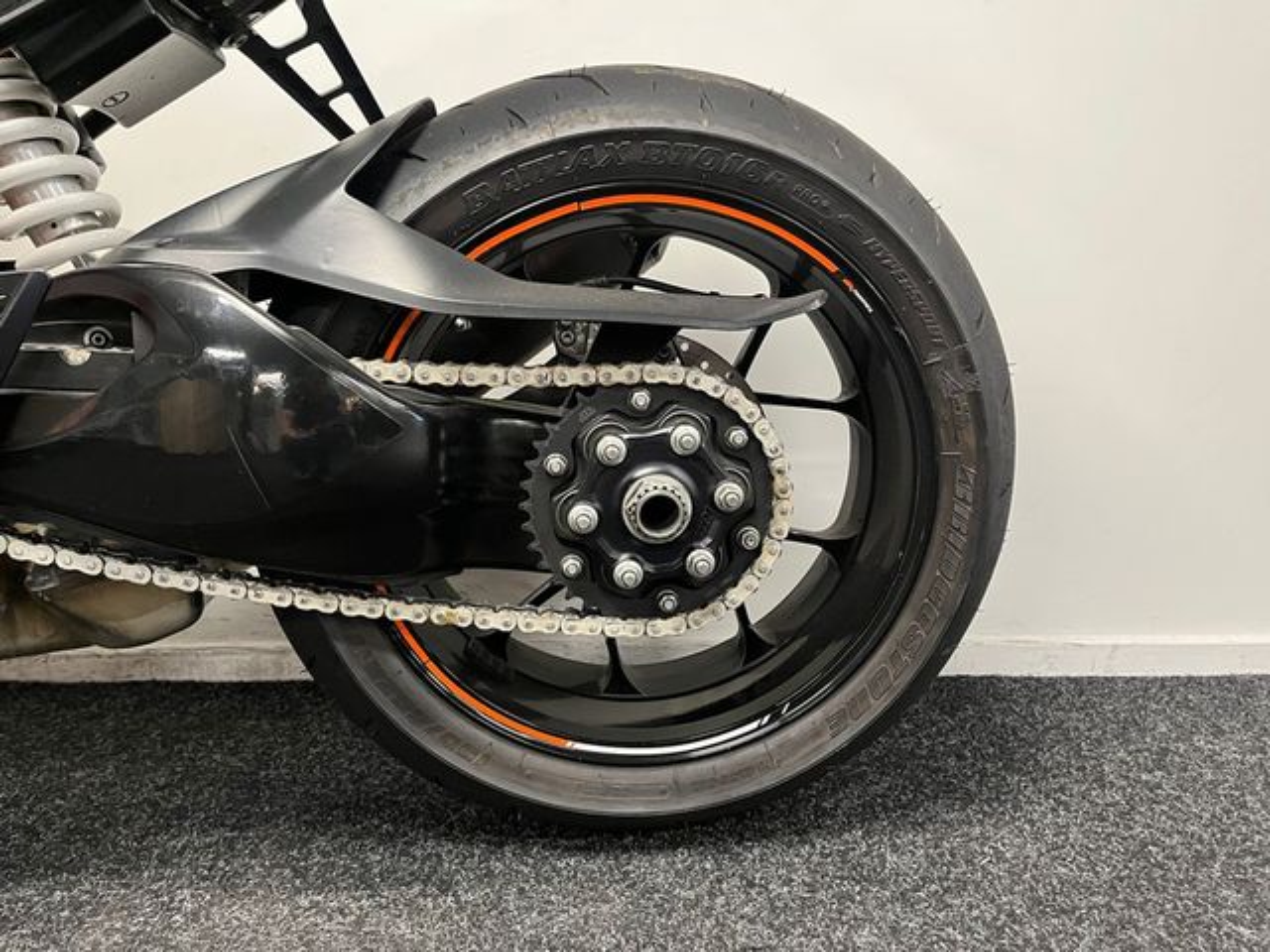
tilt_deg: -7.4
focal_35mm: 26
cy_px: 476
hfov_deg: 67.3
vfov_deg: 53.1
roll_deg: +0.2
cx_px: 635
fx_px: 954
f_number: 1.6
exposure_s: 1/50
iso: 320
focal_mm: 5.1
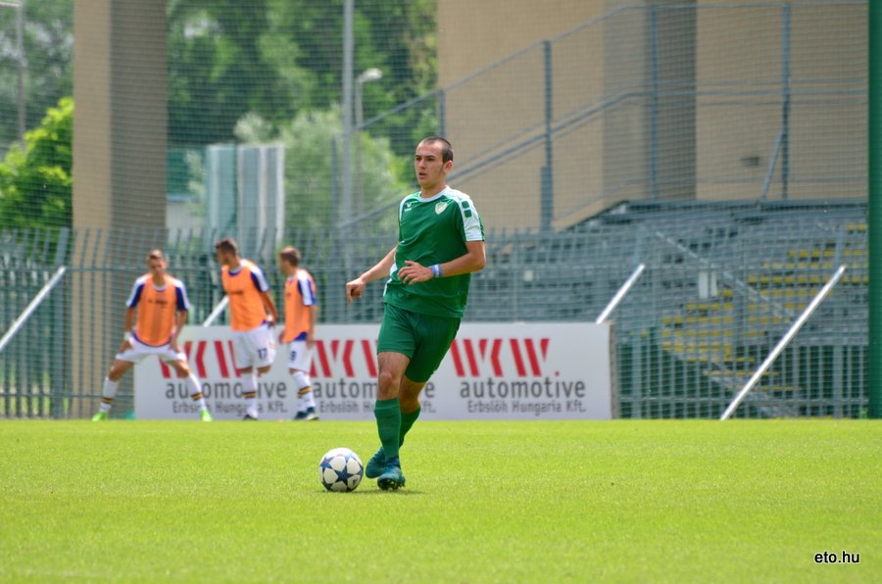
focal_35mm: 450
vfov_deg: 3.0
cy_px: 292
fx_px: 11002
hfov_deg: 4.6
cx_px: 441
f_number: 5.6
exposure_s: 1/640
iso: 250
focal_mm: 300
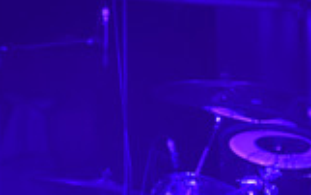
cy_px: 162
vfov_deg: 3.1
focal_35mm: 428
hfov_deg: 4.9
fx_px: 3631
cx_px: 393
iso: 1600
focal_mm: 100
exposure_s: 1/125
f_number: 5.6
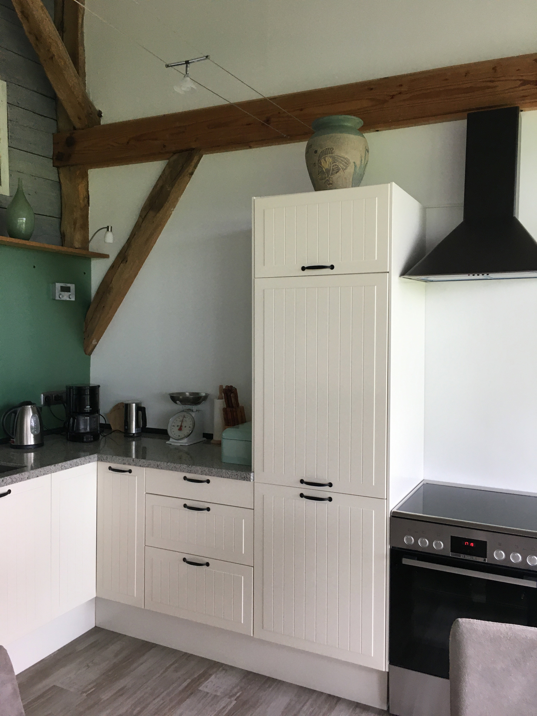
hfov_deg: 48.2
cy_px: 358
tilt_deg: -1.4
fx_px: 600
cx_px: 268
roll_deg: +0.5
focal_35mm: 29
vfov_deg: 61.7
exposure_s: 1/33
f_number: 2.2
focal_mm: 4.15
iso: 50
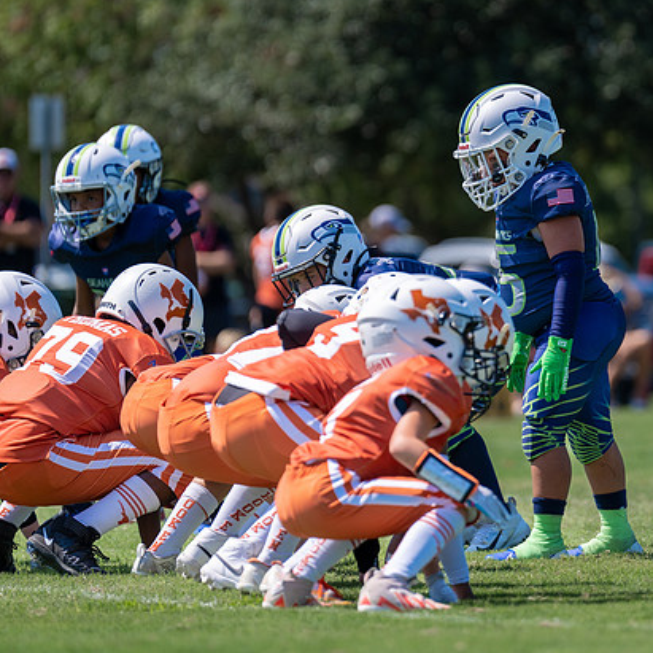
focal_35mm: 364
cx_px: 528
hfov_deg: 4.8
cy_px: 256
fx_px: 7769
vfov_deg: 4.8
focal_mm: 200
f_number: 2.8
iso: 100
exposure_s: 1/2000
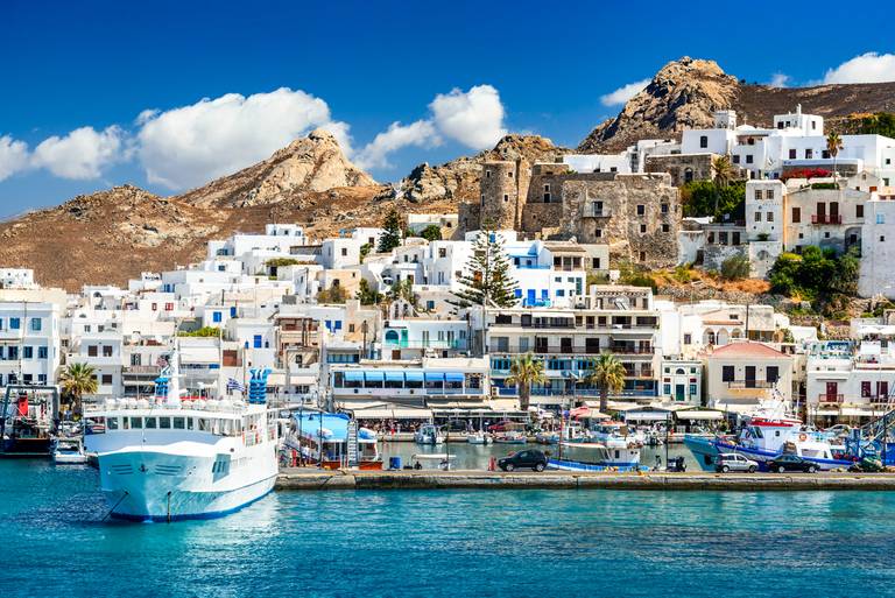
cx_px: 448
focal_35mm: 120
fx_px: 2985
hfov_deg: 17.1
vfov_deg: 11.4
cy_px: 299
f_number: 10
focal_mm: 120
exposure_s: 1/400
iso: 200
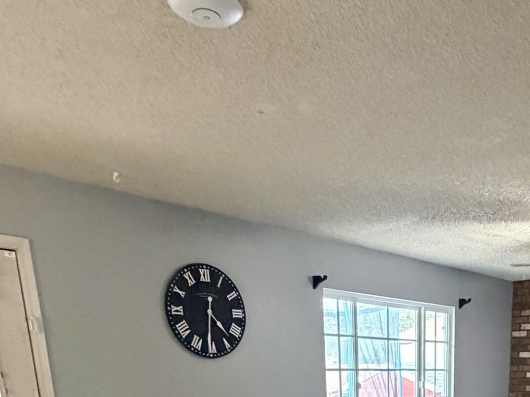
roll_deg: -0.3
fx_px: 597
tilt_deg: -15.1
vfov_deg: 29.0
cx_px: 421
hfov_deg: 45.5
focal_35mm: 39
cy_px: 533
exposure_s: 1/60
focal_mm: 2.22
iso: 500
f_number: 2.2
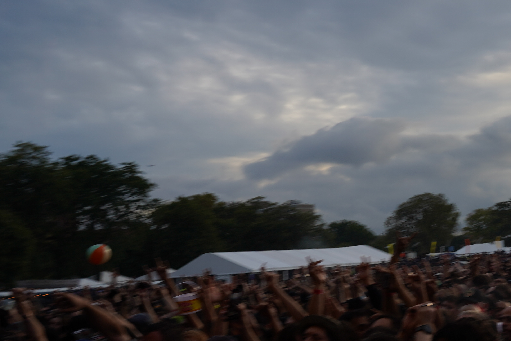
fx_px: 837
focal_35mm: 59
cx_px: 539
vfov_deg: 22.9
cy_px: 223
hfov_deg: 30.9
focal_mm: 24
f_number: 7.1
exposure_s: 1/100
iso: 100
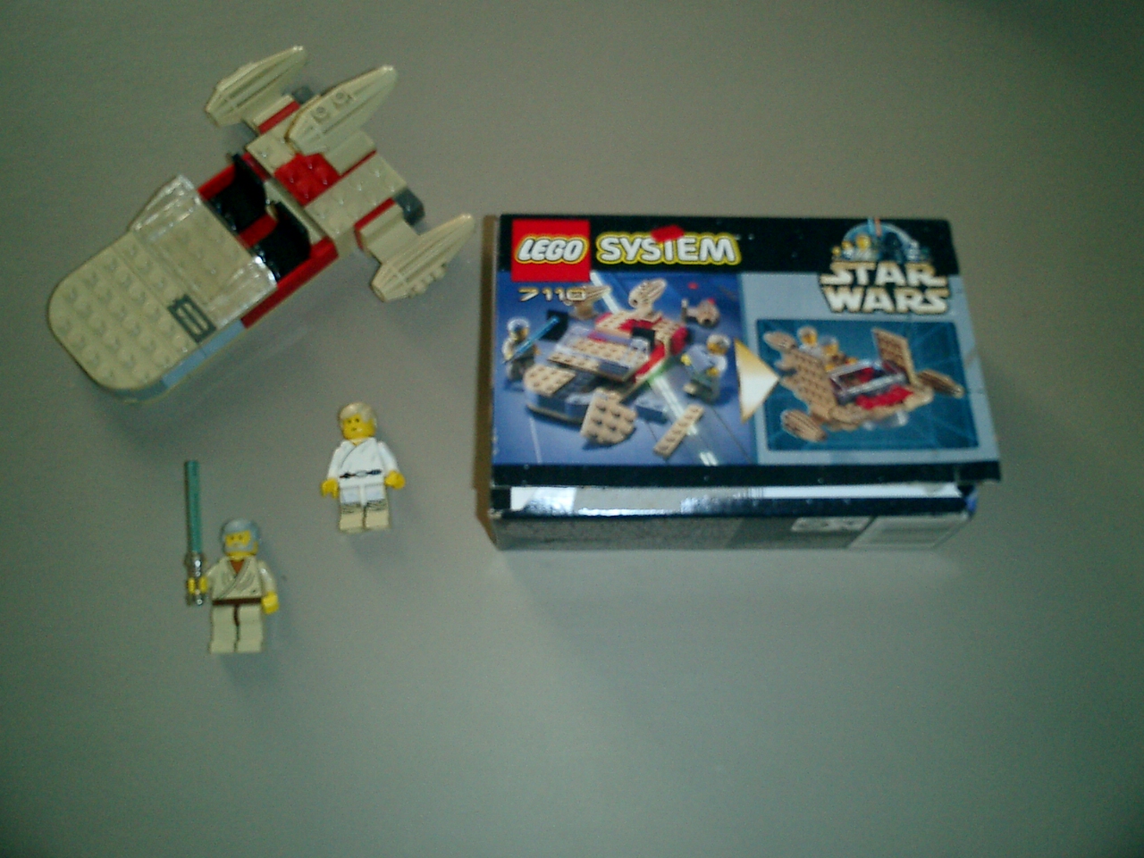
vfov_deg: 39.7
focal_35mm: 36
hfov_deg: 51.4
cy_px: 429
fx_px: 1190
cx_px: 572
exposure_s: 1/30
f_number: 3.2
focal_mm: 7.5
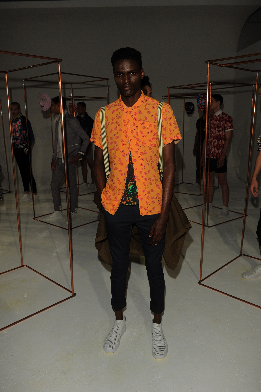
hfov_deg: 42.3
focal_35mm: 31
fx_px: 338
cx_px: 130
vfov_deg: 60.3
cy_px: 196
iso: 800
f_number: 8
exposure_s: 1/200
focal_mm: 31
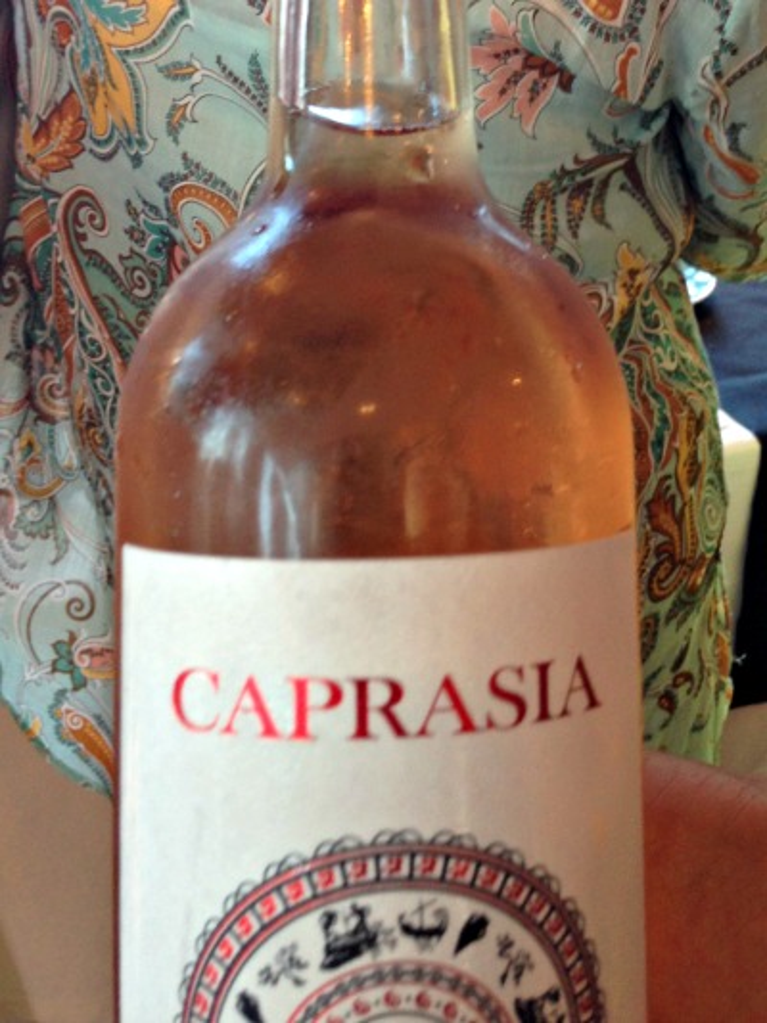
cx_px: 384
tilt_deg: -23.6
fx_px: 976
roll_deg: -2.4
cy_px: 512
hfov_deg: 42.9
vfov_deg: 55.4
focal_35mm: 33
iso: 64
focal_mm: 4.12
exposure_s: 1/20
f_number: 2.4
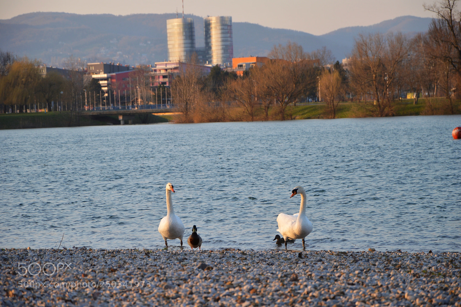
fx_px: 2015
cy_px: 154
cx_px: 230
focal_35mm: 158
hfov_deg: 13.1
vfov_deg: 8.7
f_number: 5.6
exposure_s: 1/125
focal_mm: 105
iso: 100
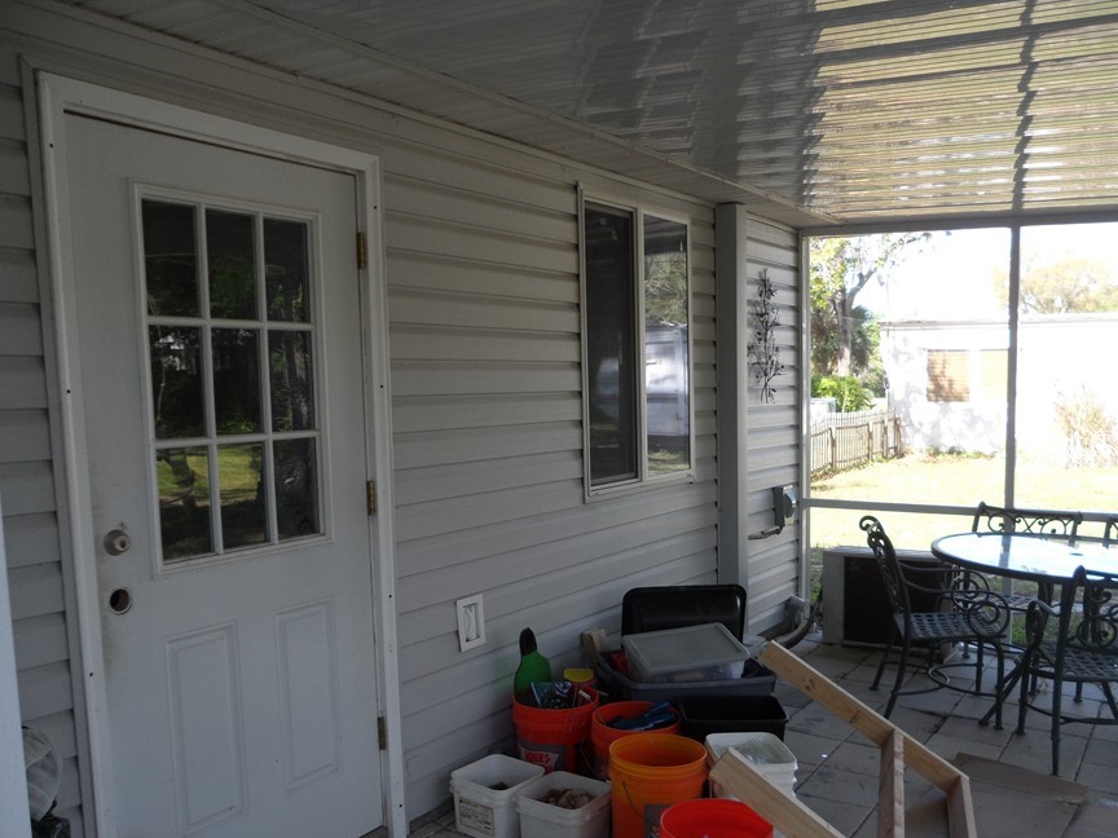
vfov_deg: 44.0
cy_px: 494
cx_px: 642
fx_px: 1034
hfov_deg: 56.6
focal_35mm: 32
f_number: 3.5
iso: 80
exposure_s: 1/90
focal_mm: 4.9
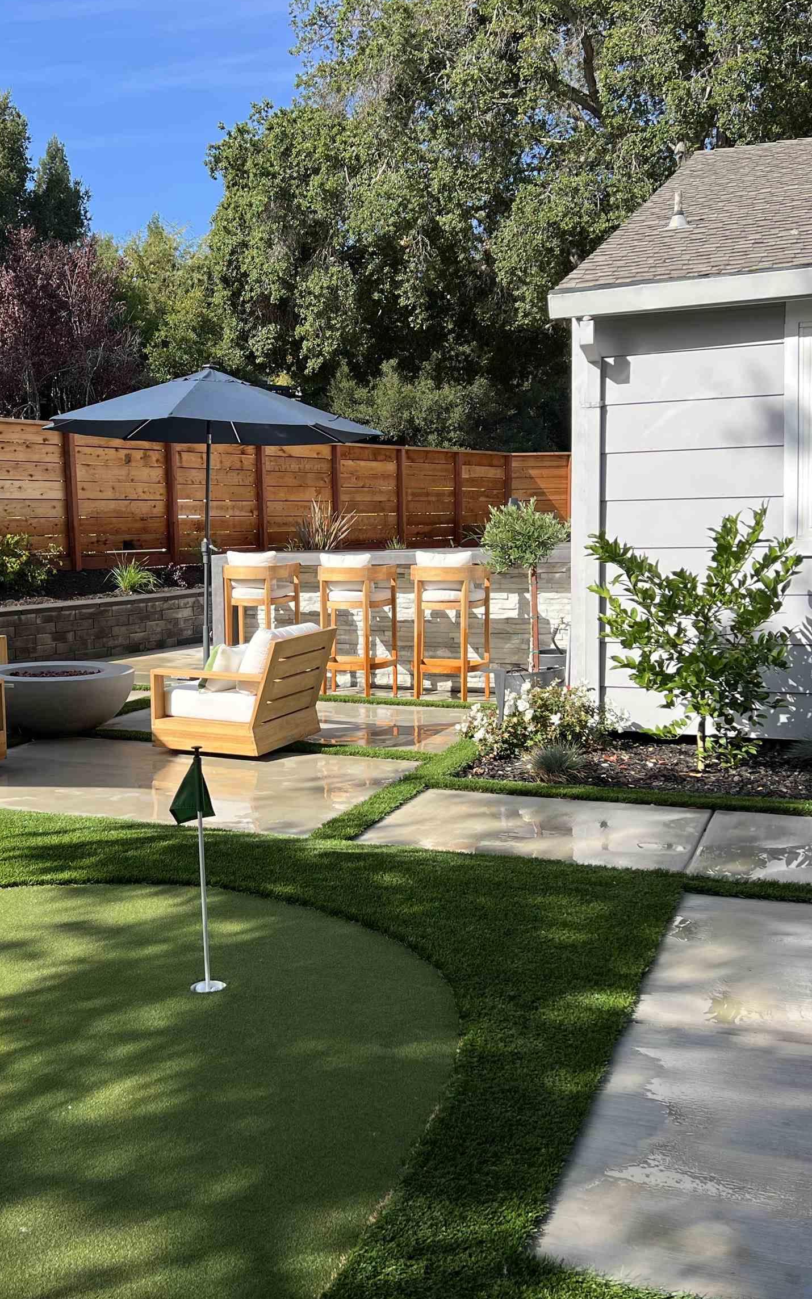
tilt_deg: -5.8
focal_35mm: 37
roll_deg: +1.5
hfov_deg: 34.0
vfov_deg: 52.7
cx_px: 250
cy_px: 647
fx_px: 1310
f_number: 1.5
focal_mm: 5.7
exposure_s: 1/1838
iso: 50
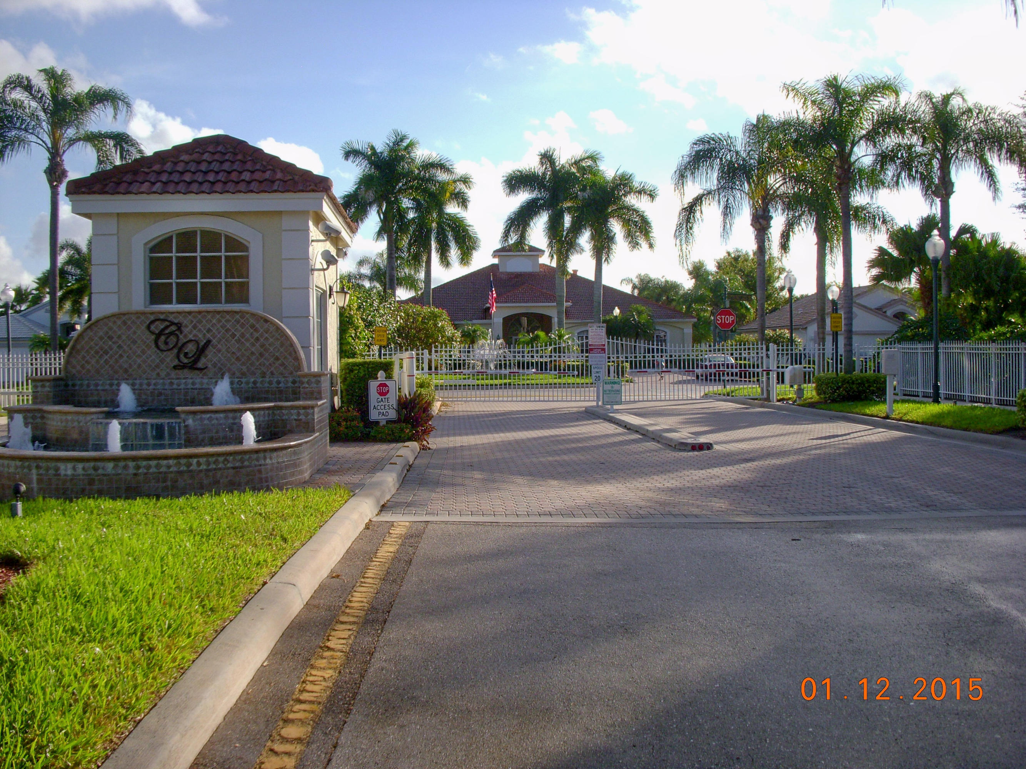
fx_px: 1126
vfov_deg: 37.7
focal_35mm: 38
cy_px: 384
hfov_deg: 49.0
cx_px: 513
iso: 100
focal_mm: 6.3
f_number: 3.3
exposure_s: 1/800
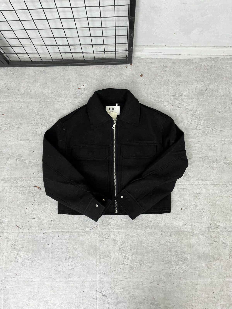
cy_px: 154
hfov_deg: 53.1
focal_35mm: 26
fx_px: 232
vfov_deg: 67.3
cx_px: 116
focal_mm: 5.1
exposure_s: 1/100
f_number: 1.6
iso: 100
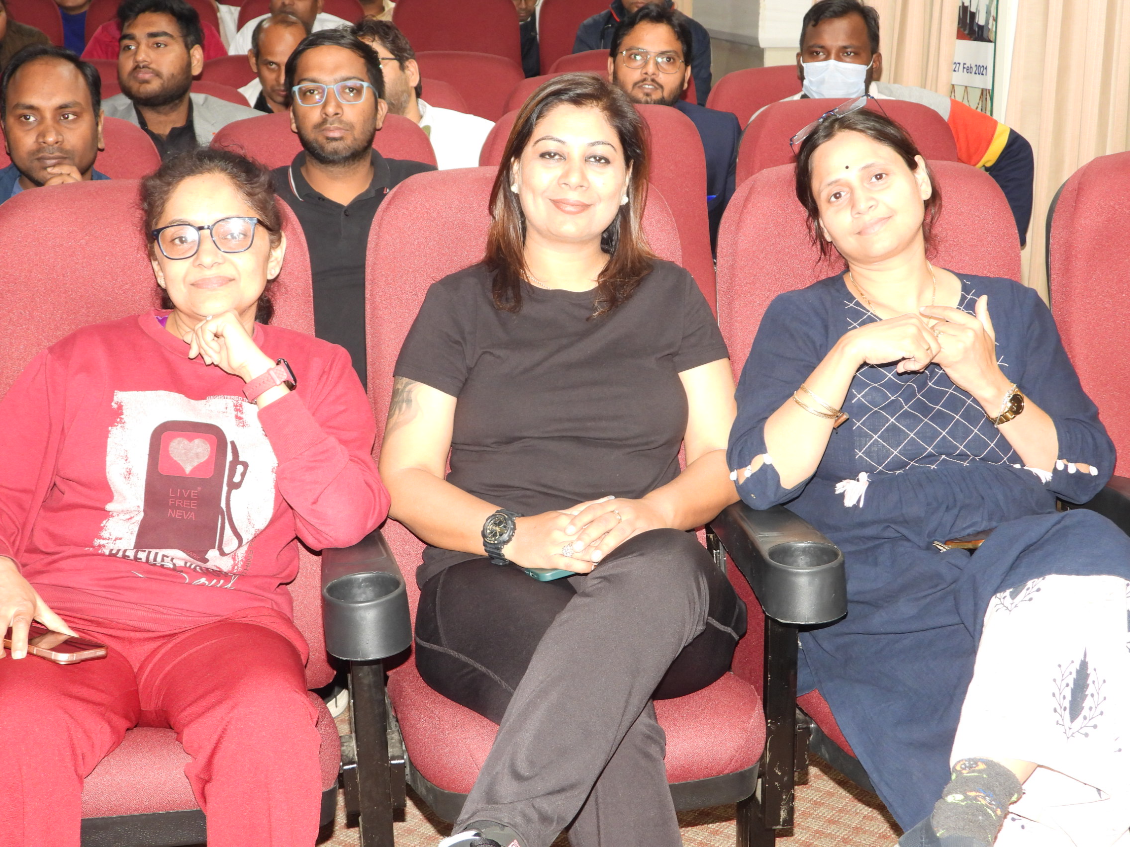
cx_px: 565
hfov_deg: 32.2
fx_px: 1959
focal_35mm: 60
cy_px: 424
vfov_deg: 24.4
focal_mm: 10.7
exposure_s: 1/30
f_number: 3.5
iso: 320
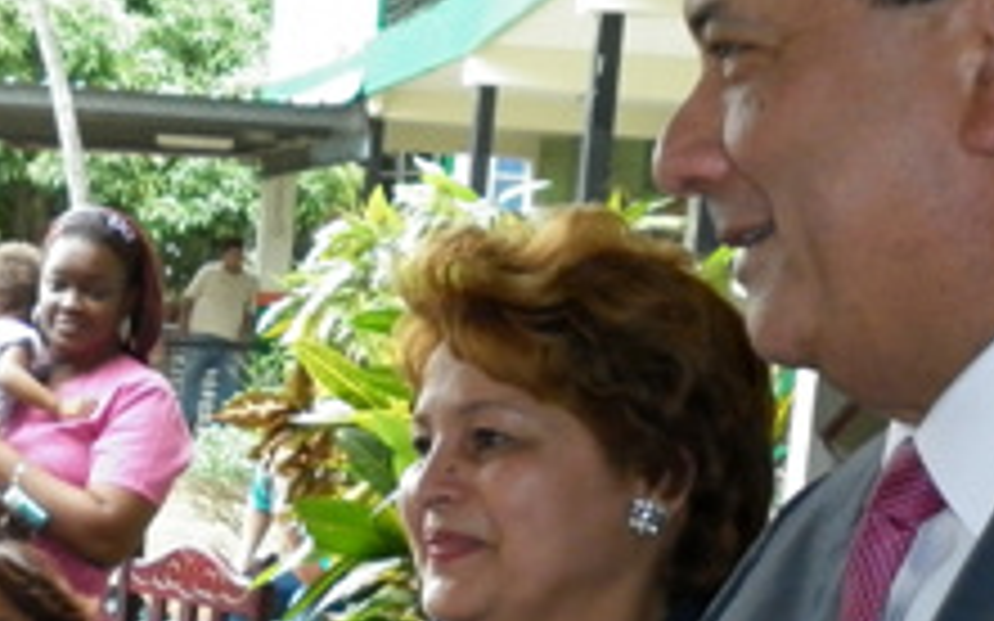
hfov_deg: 23.2
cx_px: 18
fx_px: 2329
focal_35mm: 86
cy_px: 590
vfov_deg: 15.0
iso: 200
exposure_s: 1/200
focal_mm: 5
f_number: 2.8
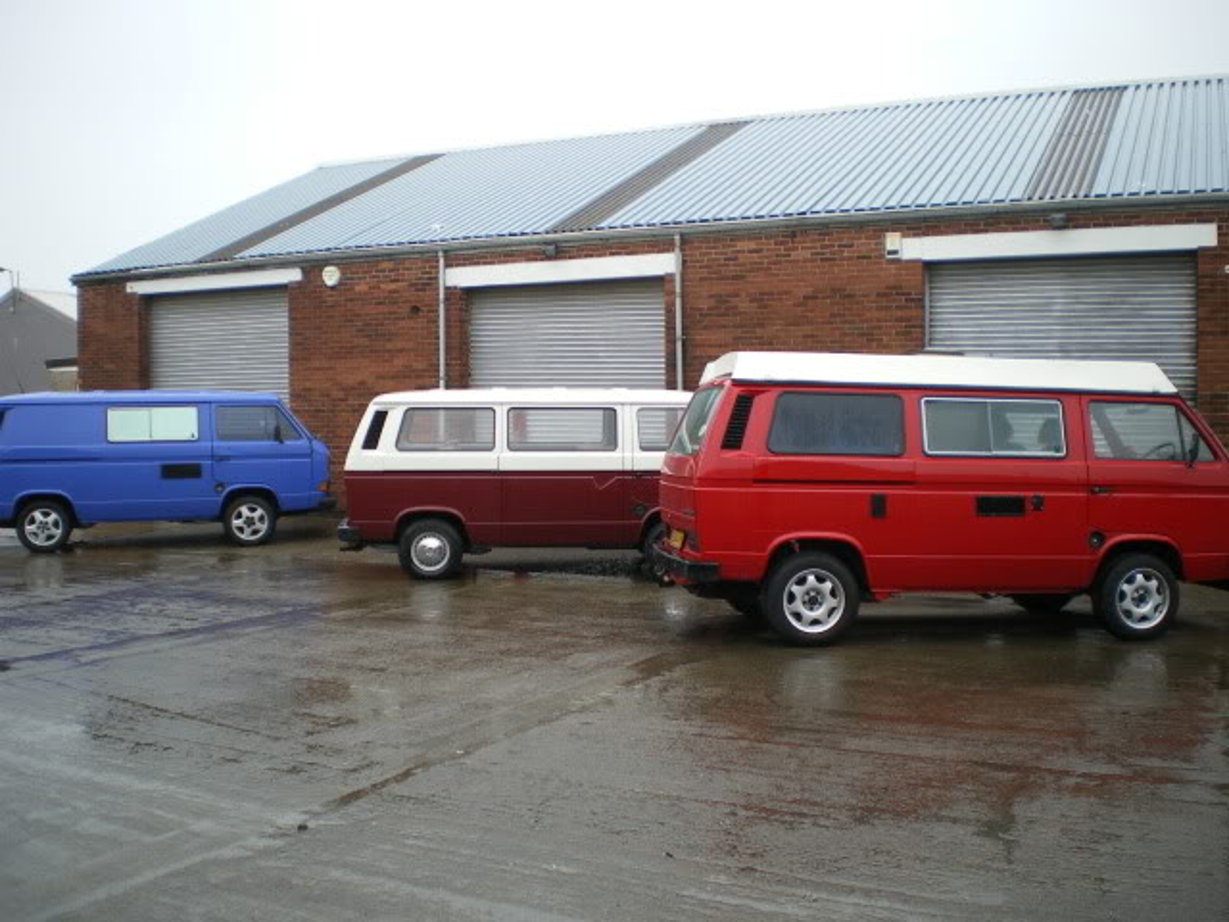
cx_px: 614
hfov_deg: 51.4
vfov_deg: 39.7
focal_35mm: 36
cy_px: 461
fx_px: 1278
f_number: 3.1
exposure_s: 1/50
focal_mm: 6.3
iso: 125
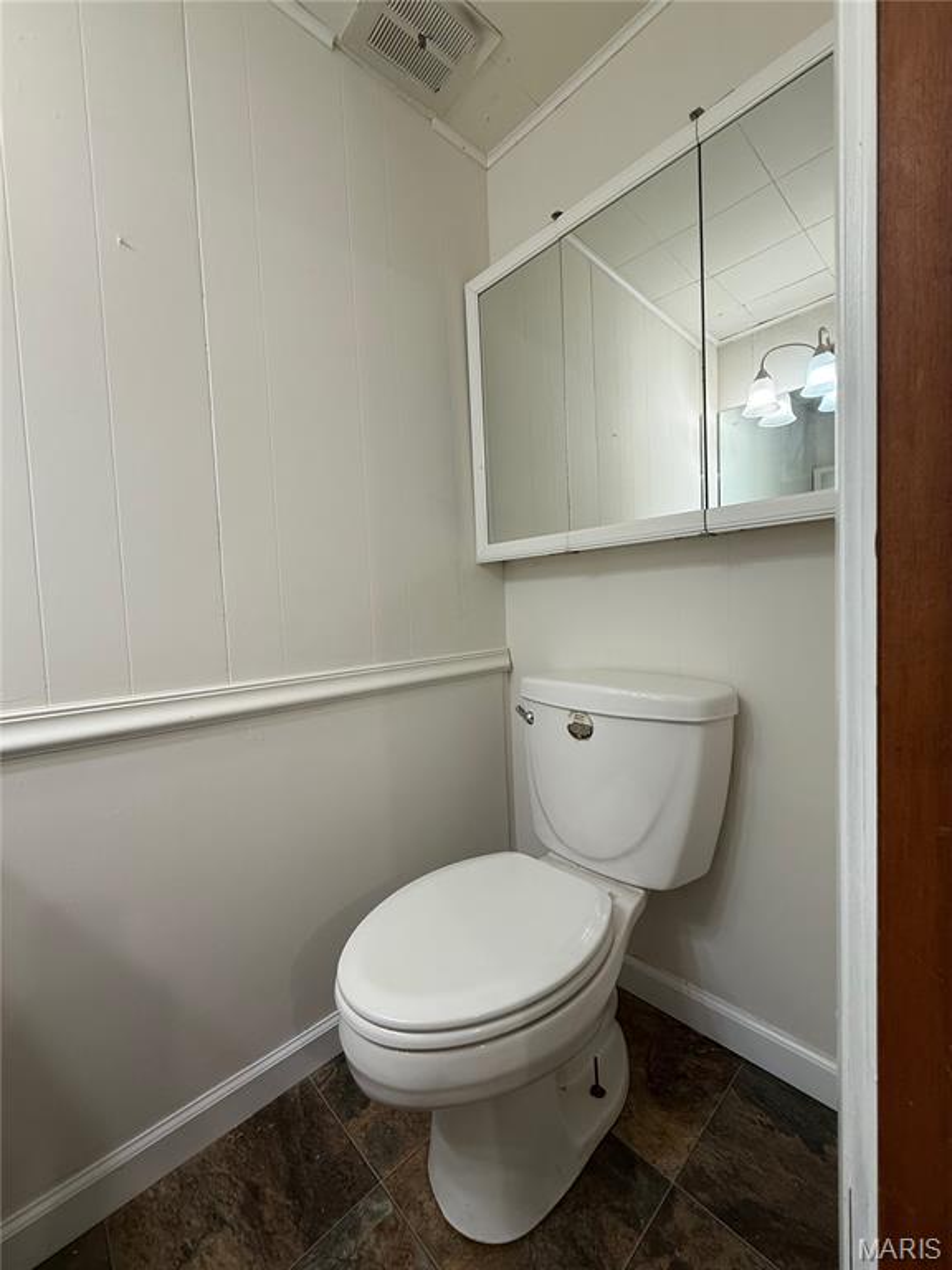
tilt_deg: -2.7
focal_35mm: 14
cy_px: 635
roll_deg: +1.6
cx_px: 476
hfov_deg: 85.7
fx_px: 513
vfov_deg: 102.1
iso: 100
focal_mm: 2.22
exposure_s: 1/120
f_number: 2.2
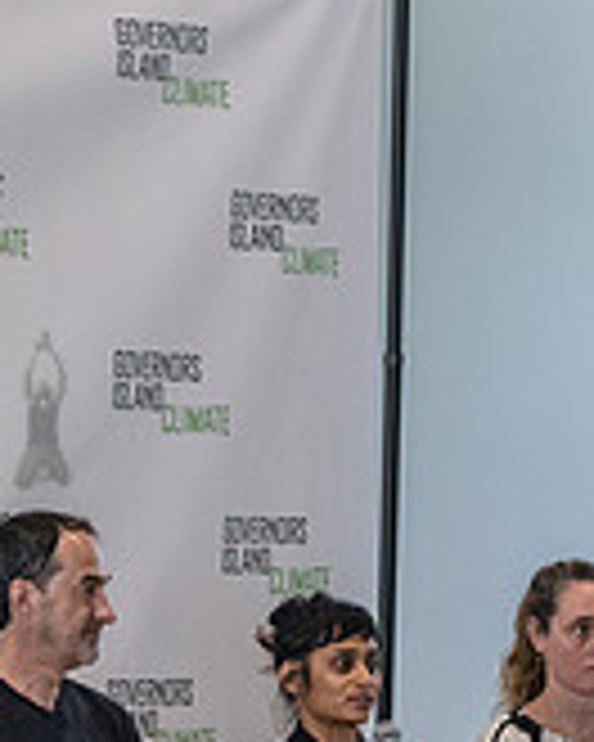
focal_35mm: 204
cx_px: 40
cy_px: 843
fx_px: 4483
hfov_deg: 7.6
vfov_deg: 9.4
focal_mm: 60
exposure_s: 1/400
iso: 4000
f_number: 4
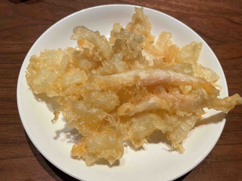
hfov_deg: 67.3
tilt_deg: -61.6
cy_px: 90
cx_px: 121
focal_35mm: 26
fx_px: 182
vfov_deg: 53.1
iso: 160
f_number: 1.6
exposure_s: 1/60
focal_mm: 4.2
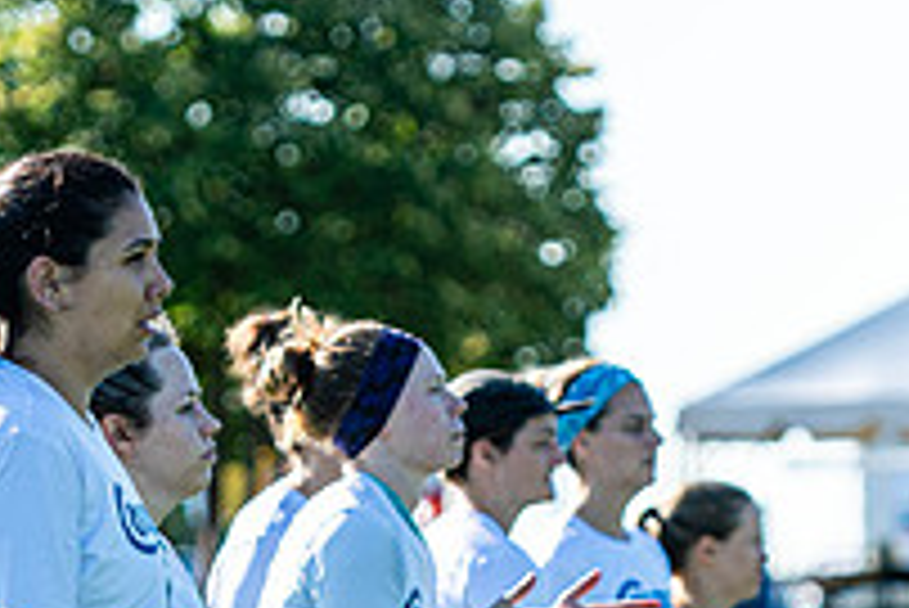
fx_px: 13063
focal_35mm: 517
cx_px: 652
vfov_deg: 2.7
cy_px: 858
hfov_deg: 4.0
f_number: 3.2
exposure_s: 1/1000
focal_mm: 120
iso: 100
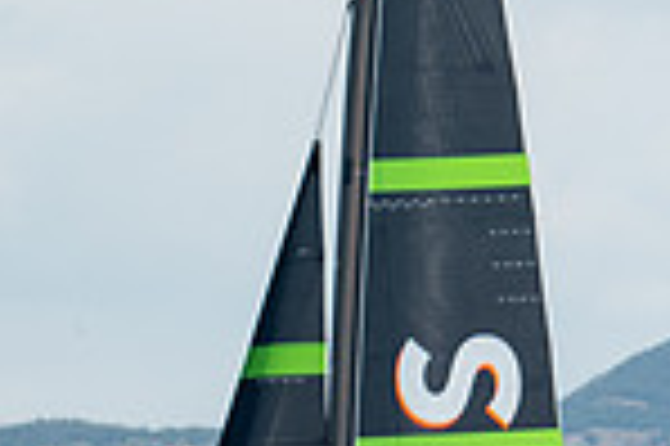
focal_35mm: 1172
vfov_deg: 1.2
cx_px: 755
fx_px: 21788
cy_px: 520
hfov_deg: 1.8
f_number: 2.8
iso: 100
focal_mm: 200
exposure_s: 1/2500
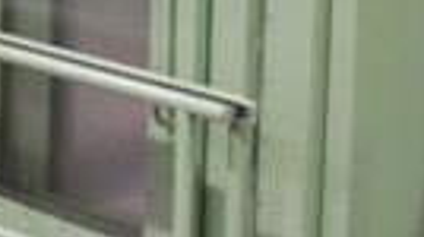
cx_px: -326
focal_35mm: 165
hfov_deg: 12.1
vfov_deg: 7.2
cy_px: -95
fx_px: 1853
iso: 320
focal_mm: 22
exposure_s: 1/6
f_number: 3.8
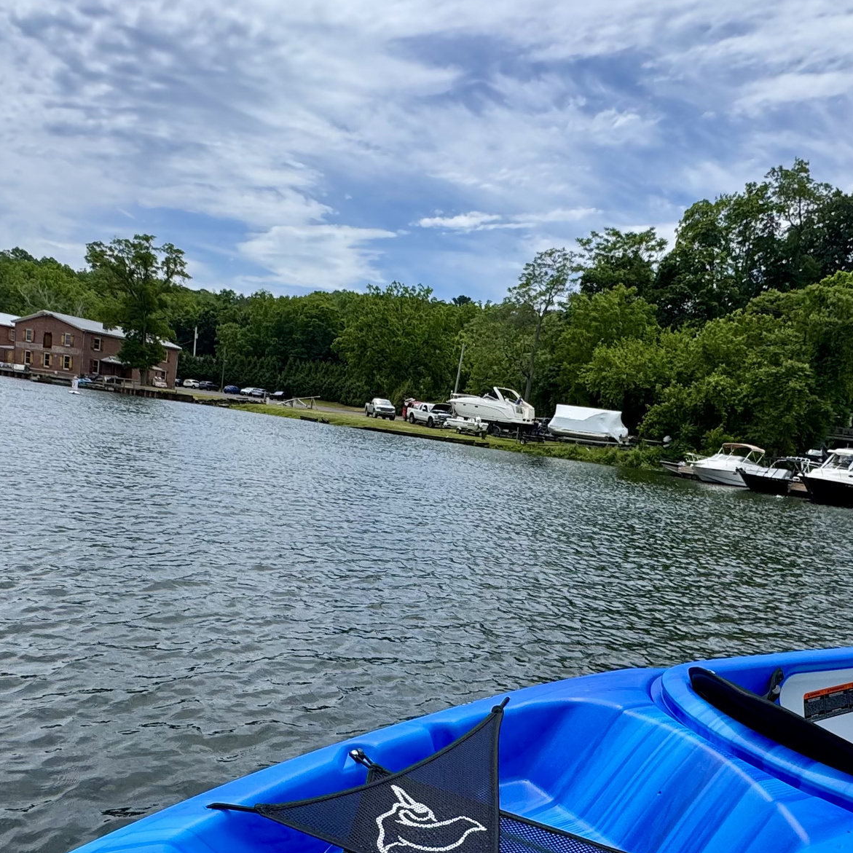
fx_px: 836
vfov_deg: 53.1
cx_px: 484
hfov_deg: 53.9
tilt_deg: -9.0
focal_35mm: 30
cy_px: 558
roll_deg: -8.4
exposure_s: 1/1832
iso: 50
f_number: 2.2
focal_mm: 2.22
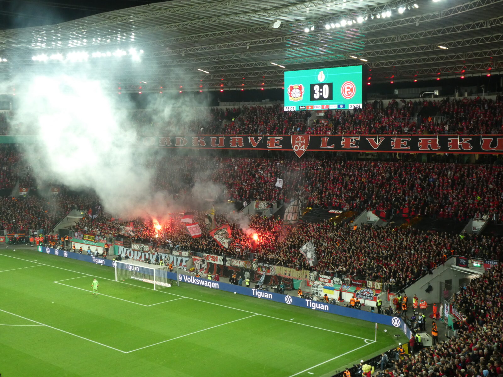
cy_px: 188
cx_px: 252
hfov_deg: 40.4
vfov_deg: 30.9
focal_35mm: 47
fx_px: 683
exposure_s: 1/80
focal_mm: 8.4
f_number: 4
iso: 400
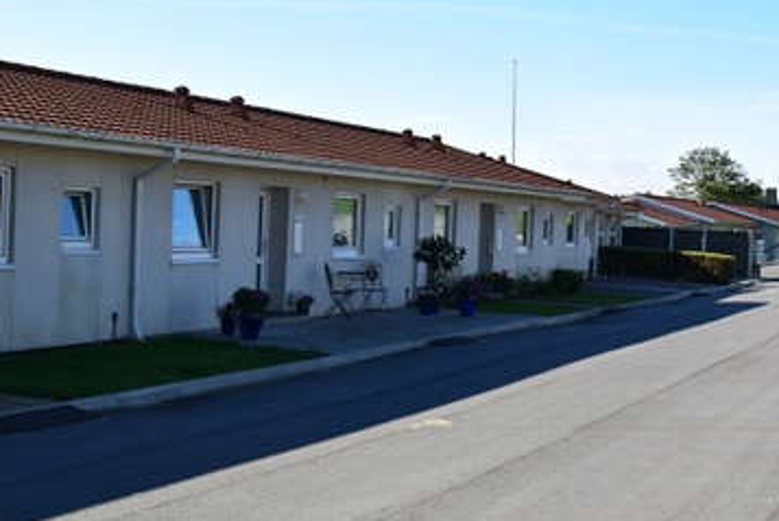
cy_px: 255
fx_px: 1334
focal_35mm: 62
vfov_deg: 22.1
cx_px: 438
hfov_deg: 32.5
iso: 400
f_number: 11
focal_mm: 35
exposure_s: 1/320
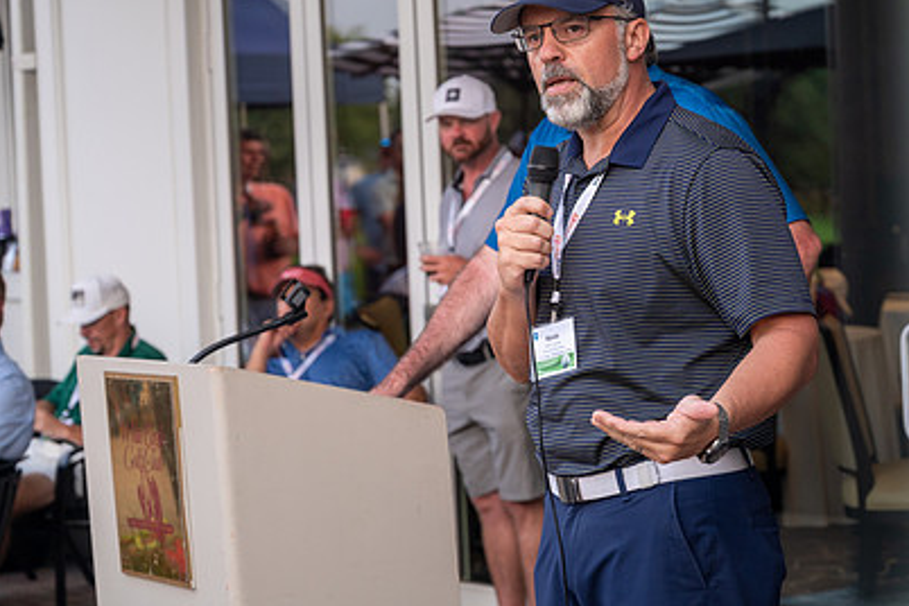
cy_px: 194
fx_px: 2550
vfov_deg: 13.5
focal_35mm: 101
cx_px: 543
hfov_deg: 20.2
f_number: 4
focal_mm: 70
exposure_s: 1/400
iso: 500
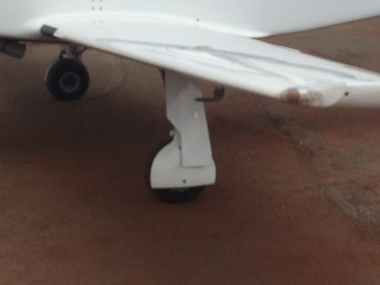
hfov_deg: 18.5
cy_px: 4
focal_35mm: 106
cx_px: 144
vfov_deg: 13.8
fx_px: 1164
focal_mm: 4.12
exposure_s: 1/3165
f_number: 2.2
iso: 40
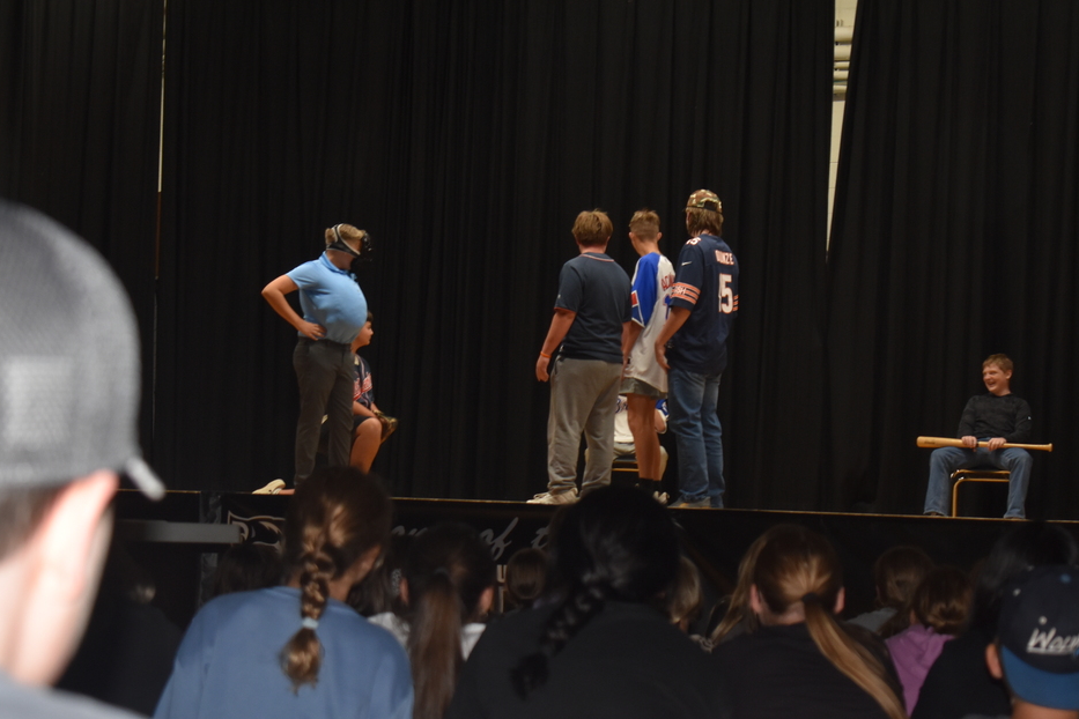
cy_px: 391
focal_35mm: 91
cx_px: 563
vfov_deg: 15.1
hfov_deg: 22.5
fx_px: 2714
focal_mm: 55
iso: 800
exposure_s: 1/30
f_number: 5.6
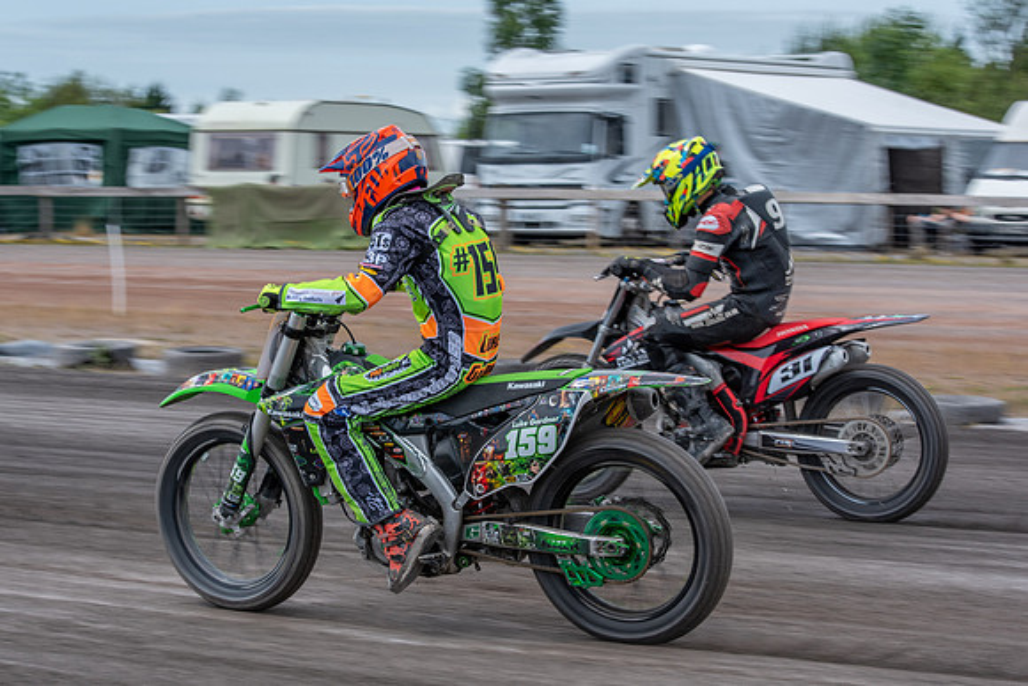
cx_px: 472
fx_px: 2745
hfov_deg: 21.2
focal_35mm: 96
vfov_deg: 14.2
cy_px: 329
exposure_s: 1/320
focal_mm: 70
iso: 200
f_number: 8
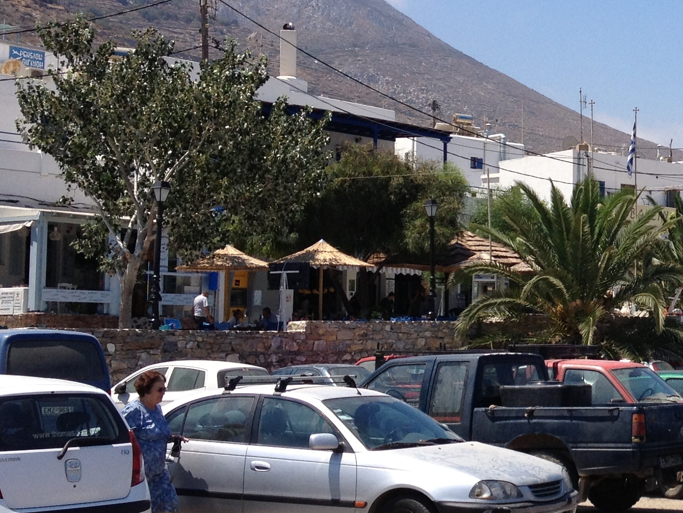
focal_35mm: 87
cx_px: 754
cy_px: 218
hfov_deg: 21.3
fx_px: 1717
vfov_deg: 17.0
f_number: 2.4
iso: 50
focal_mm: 4.28
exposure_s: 1/1842
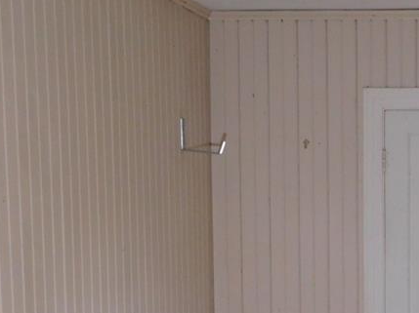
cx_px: 456
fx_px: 1040
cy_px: 351
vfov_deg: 16.6
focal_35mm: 86
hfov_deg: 21.6
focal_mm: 6.3
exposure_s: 1/30
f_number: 3.5
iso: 360
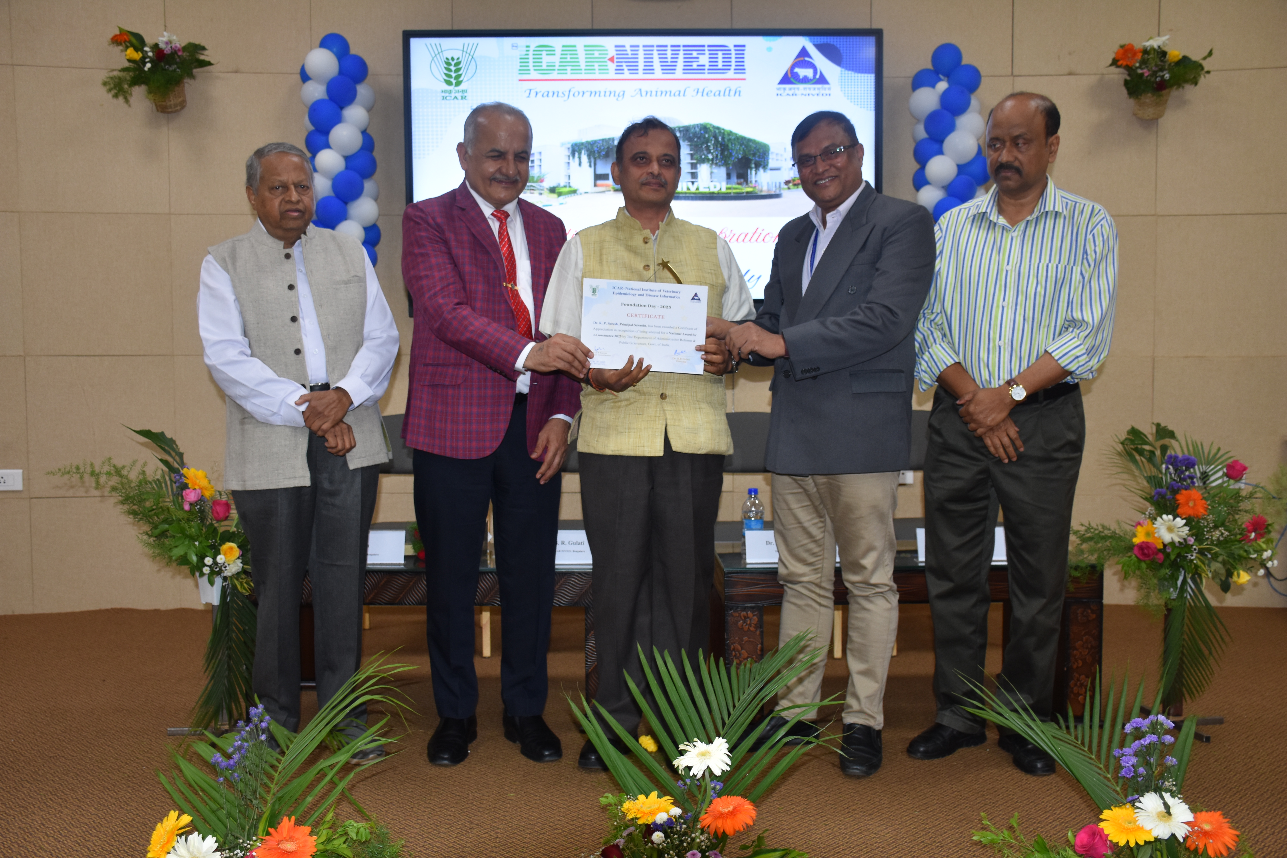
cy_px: 429
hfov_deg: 57.2
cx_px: 644
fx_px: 1180
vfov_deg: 40.0
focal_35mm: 33
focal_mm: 22
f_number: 3.5
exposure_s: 1/80
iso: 400
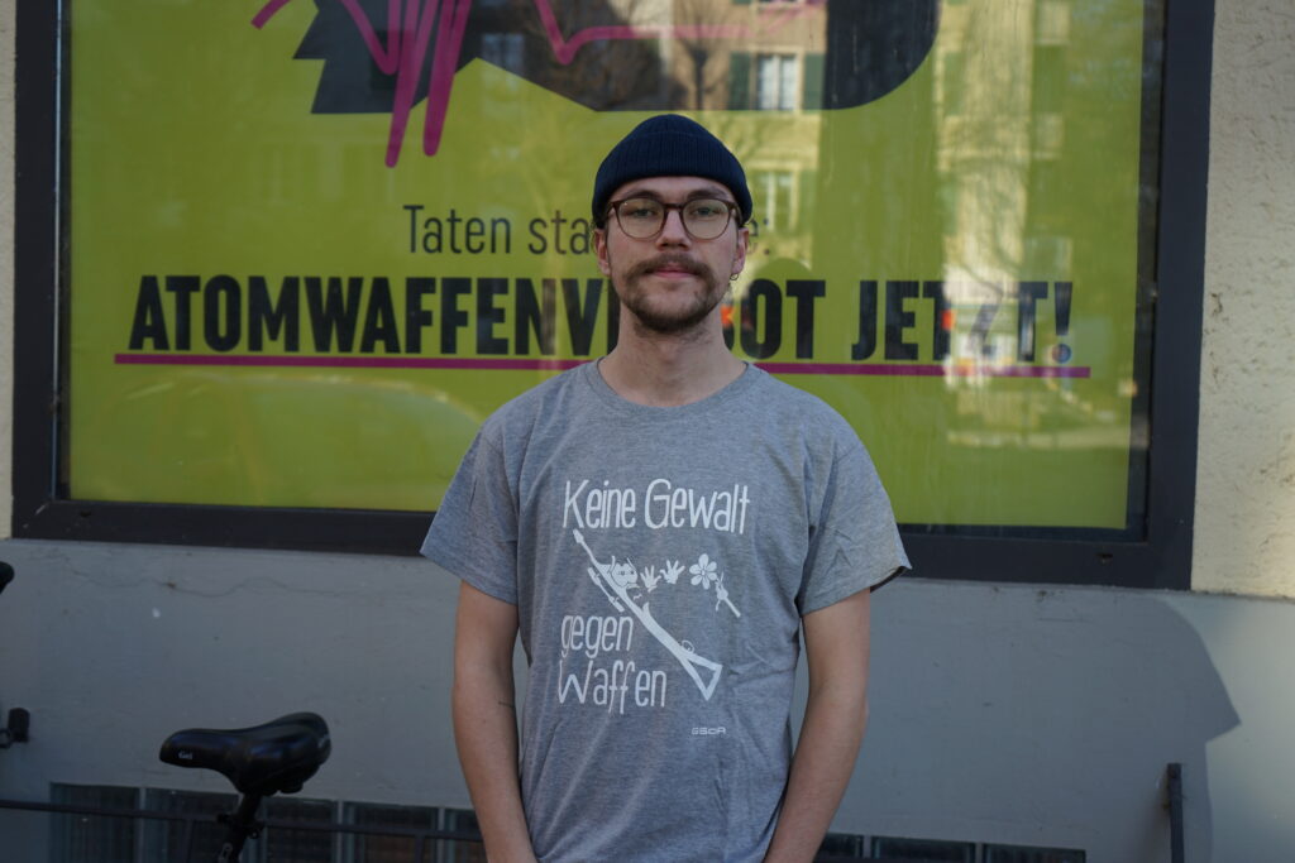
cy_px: 432
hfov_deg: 44.5
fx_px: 1583
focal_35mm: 44
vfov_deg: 30.5
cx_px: 648
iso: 100
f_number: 4.5
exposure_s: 1/160
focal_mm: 44
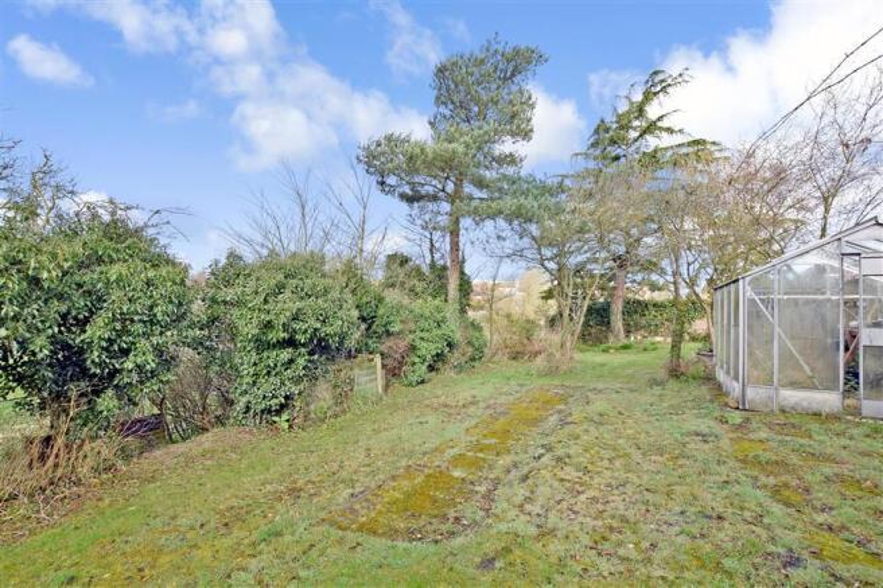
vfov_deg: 77.3
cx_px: 442
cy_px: 294
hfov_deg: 100.4
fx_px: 368
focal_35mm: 15
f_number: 14
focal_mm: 10
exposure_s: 1/80
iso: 400
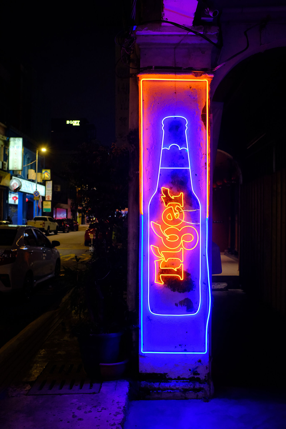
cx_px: 143
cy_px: 214
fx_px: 417
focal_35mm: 35
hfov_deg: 37.9
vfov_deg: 54.4
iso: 2500
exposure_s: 1/125
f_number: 3.2
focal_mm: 23
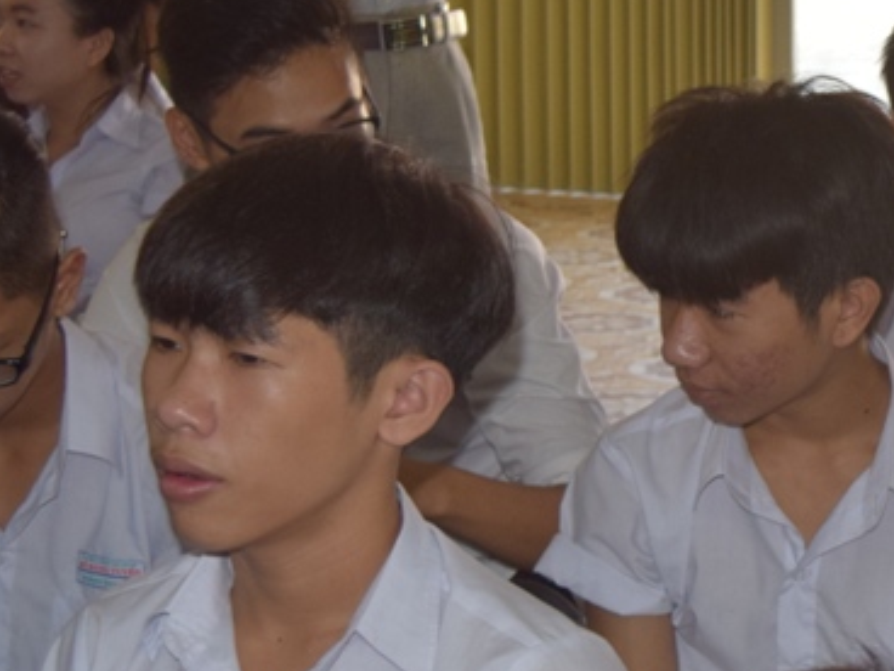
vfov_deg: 11.7
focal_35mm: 126
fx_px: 3266
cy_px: 283
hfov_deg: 14.8
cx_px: 1228
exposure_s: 1/125
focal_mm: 29
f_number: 5.6
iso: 450
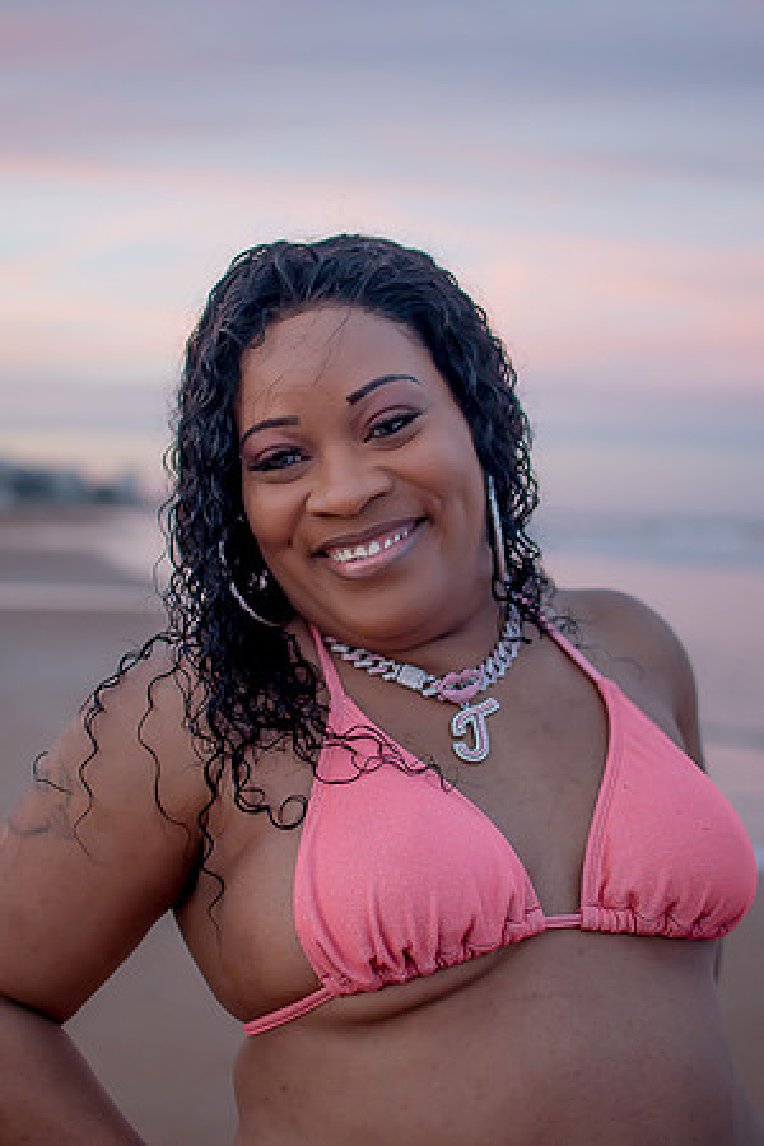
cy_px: 573
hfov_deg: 26.0
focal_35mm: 52
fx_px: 1655
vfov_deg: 38.2
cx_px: 382
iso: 640
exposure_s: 1/250
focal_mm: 35
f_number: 2.2
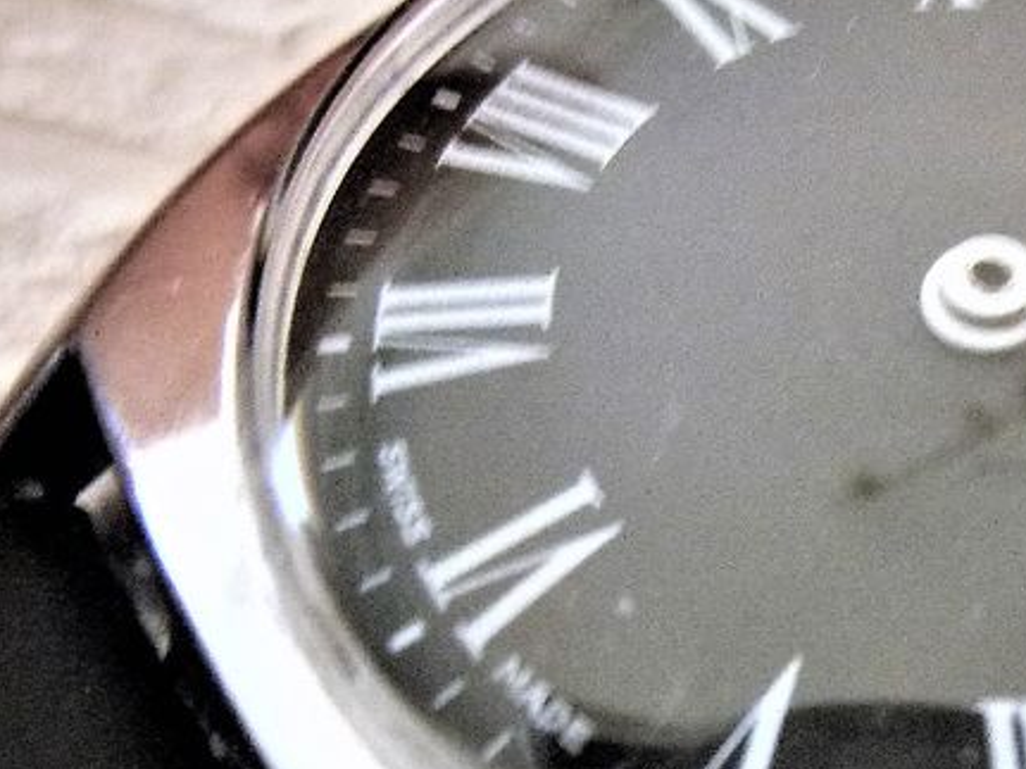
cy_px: 455
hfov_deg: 30.8
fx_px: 1719
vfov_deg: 25.2
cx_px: 1031
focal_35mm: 58
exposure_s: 1/25
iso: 400
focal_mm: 4.5
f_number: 3.3
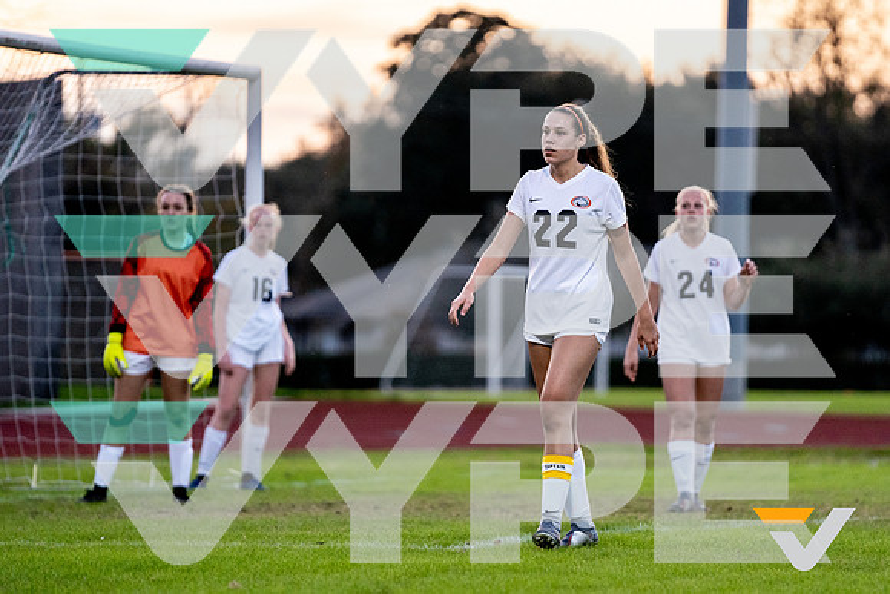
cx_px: 509
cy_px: 273
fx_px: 6597
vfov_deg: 5.2
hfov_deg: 7.7
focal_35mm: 267
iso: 1250
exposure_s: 1/1600
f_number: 2.8
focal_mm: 200
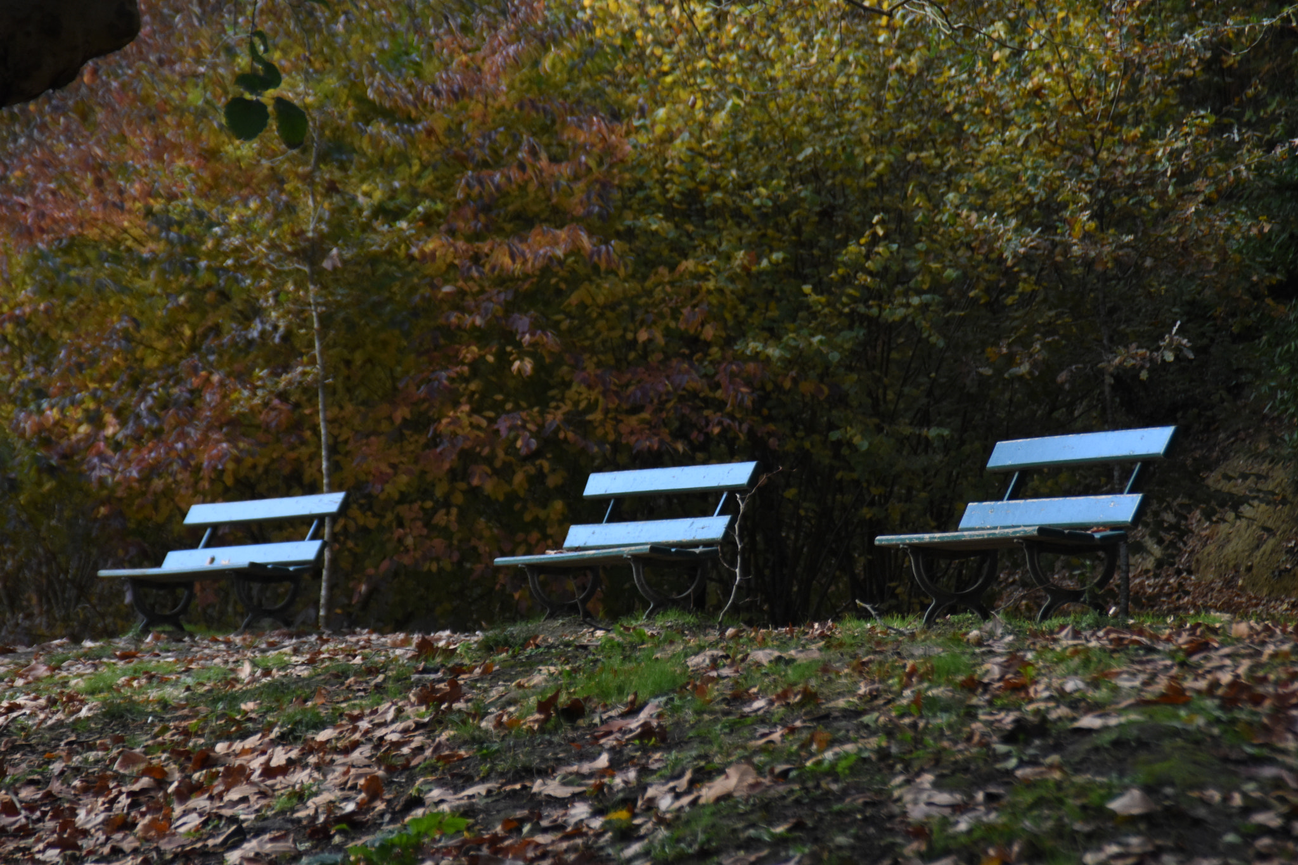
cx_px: 649
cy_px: 432
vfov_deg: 4.6
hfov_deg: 6.9
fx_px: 10815
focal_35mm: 300
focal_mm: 200
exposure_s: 1/1250
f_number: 6.3
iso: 1250
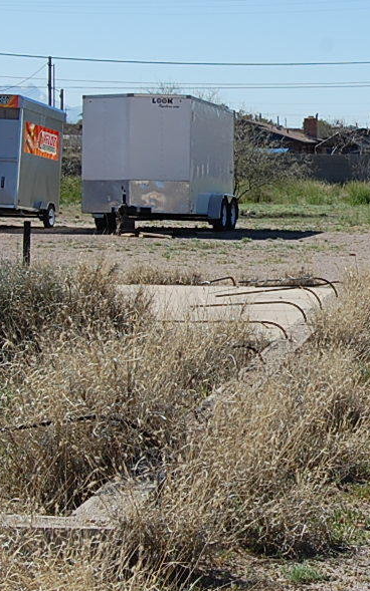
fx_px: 1888
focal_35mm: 117
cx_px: 488
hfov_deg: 10.9
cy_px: 228
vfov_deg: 17.8
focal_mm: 30
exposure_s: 1/400
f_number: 10
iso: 200
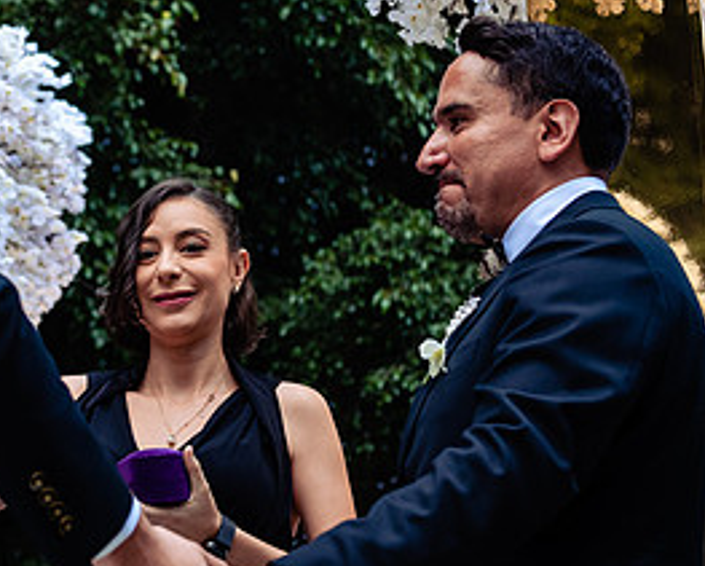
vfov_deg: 14.5
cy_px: 192
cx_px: 177
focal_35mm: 106
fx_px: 2214
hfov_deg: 18.0
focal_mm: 48
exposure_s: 1/160
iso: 640
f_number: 3.5
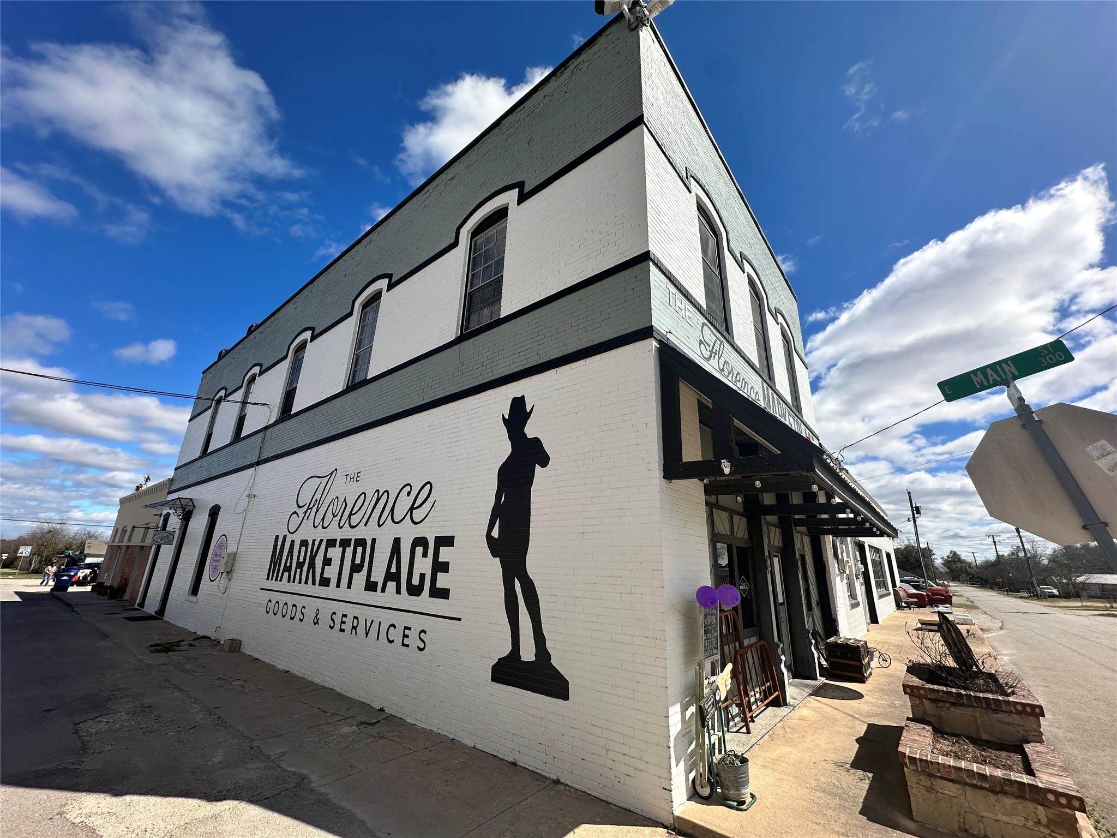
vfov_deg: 85.7
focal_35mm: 14
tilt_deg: +17.5
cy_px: 419
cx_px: 558
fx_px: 452
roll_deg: -2.0
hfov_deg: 102.1
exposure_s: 1/2398
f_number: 2.2
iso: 50
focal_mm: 2.22
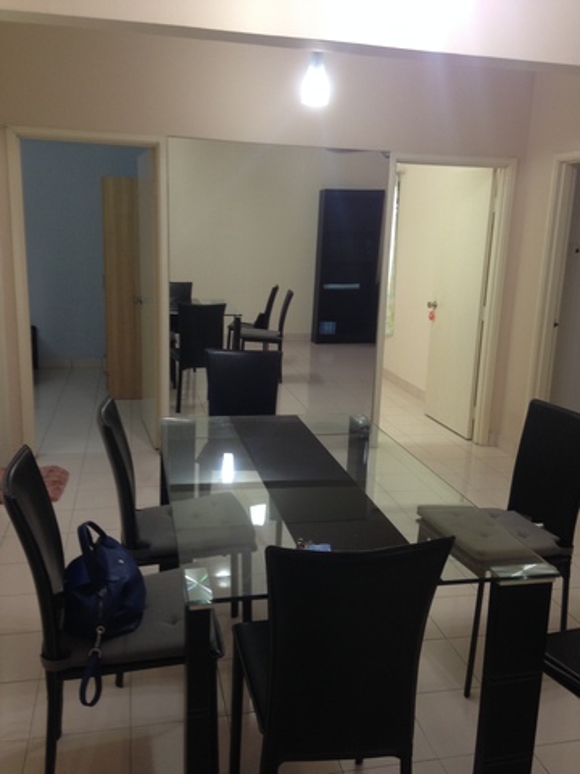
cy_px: 387
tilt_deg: -9.8
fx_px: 737
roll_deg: -3.0
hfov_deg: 42.9
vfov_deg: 55.4
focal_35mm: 33
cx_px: 290
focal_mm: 4.12
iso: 100
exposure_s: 1/20
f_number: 2.4
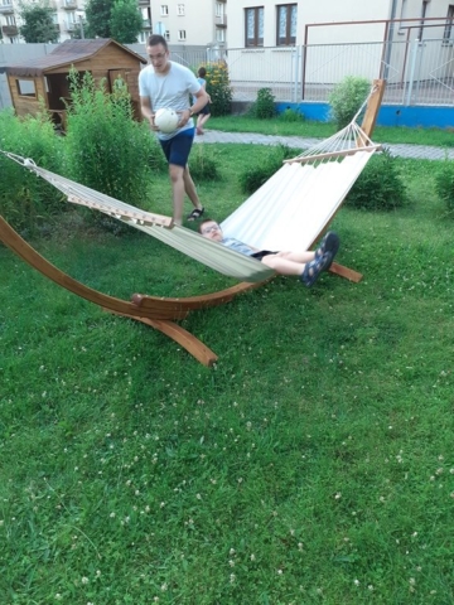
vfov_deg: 65.3
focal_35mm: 27
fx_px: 472
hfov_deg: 51.4
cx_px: 227
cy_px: 302
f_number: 1.9
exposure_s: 1/50
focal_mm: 3.6
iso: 64
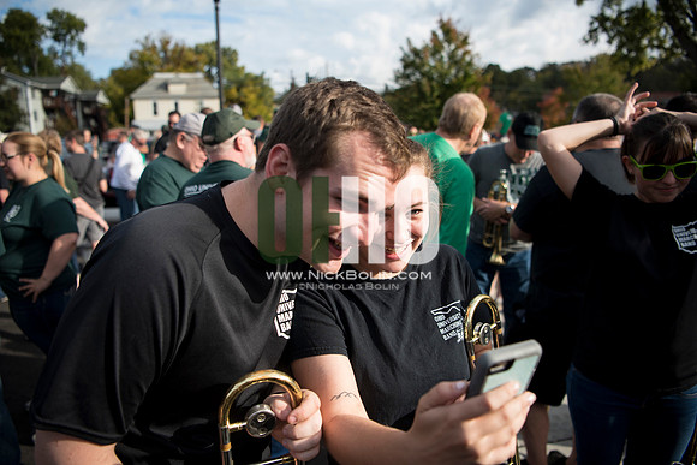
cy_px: 232
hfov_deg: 73.7
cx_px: 348
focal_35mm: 24
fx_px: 465
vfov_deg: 53.2
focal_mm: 24
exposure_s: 1/2000
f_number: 2.8
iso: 250
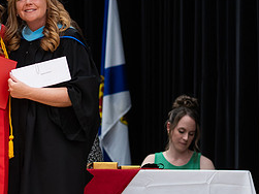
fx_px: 1922
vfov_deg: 5.8
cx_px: 7
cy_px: 132
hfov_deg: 7.7
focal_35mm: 257
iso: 1000
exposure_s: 1/200
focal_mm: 85
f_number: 2.8
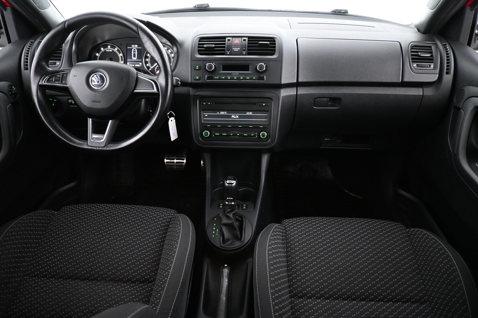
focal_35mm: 24
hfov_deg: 73.7
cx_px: 239
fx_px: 319
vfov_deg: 53.1
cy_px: 159
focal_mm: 16
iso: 4500
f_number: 3.5
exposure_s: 1/25
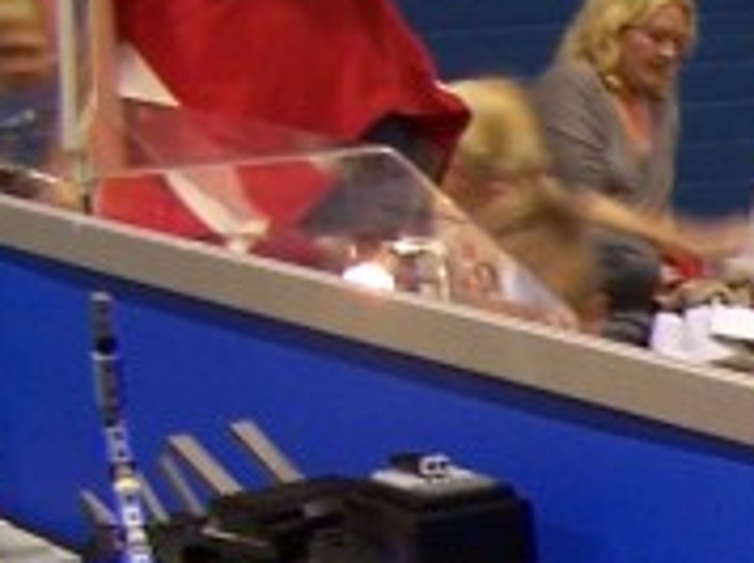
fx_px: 4764
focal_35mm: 219
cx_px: 1699
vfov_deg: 6.6
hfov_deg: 8.4
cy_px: 1020
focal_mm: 6.3
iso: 80
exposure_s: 1/4
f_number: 2.8
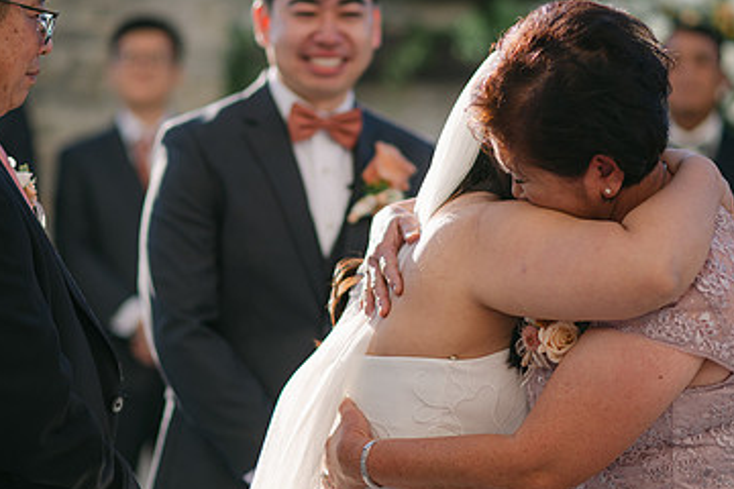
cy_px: 176
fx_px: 2854
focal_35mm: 140
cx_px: 383
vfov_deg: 9.8
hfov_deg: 14.7
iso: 64
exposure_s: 1/4000
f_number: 1.8
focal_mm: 85
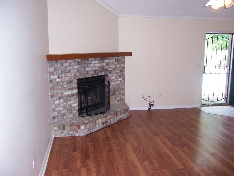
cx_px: 117
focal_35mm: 33
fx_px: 223
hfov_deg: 55.4
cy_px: 88
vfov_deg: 42.9
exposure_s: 1/60
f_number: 2.8
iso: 140
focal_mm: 5.5
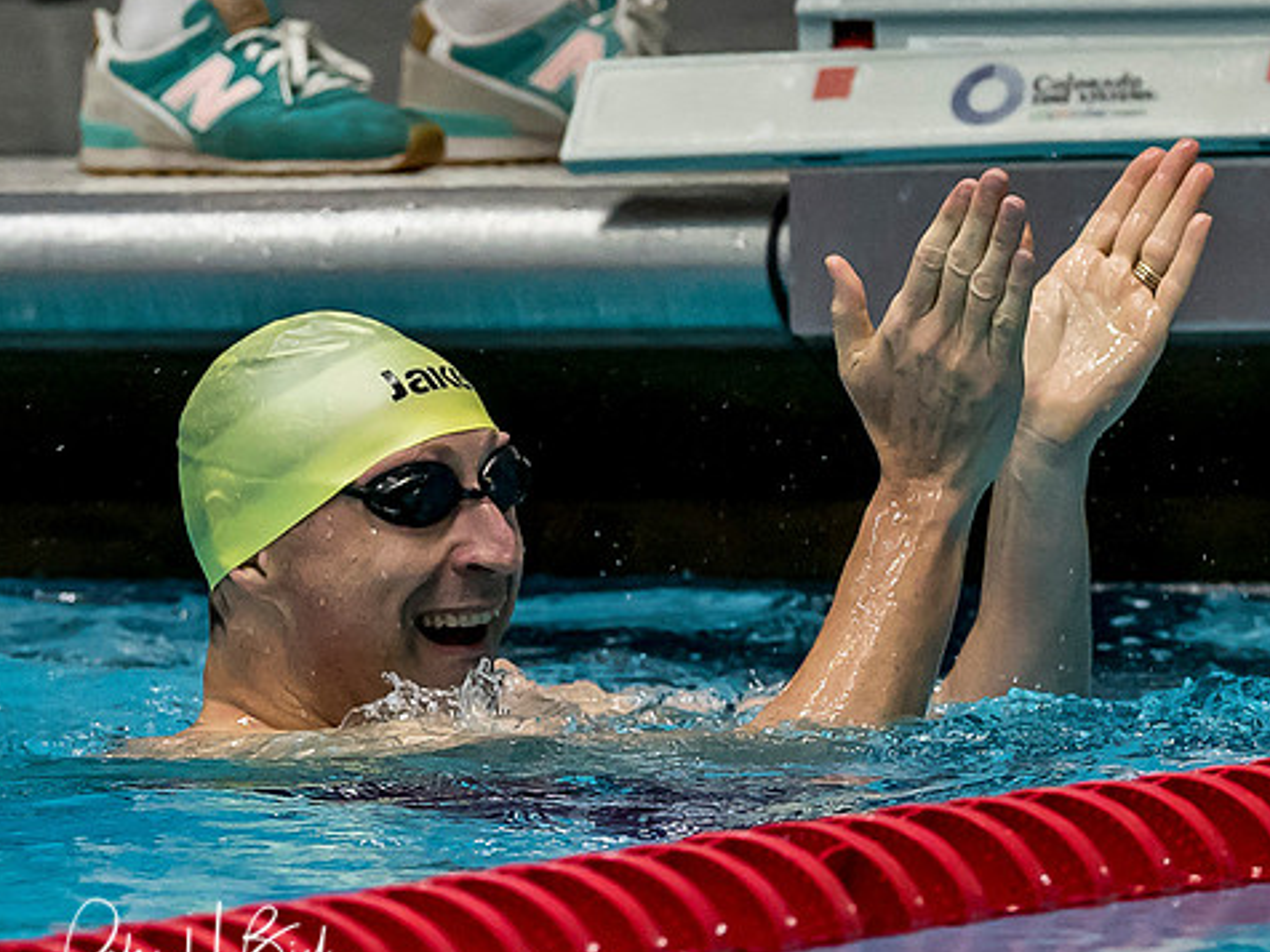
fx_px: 43365
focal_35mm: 1182
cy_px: 755
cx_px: 515
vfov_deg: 1.3
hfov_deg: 1.7
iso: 2000
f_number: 2.8
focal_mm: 200
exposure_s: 1/640
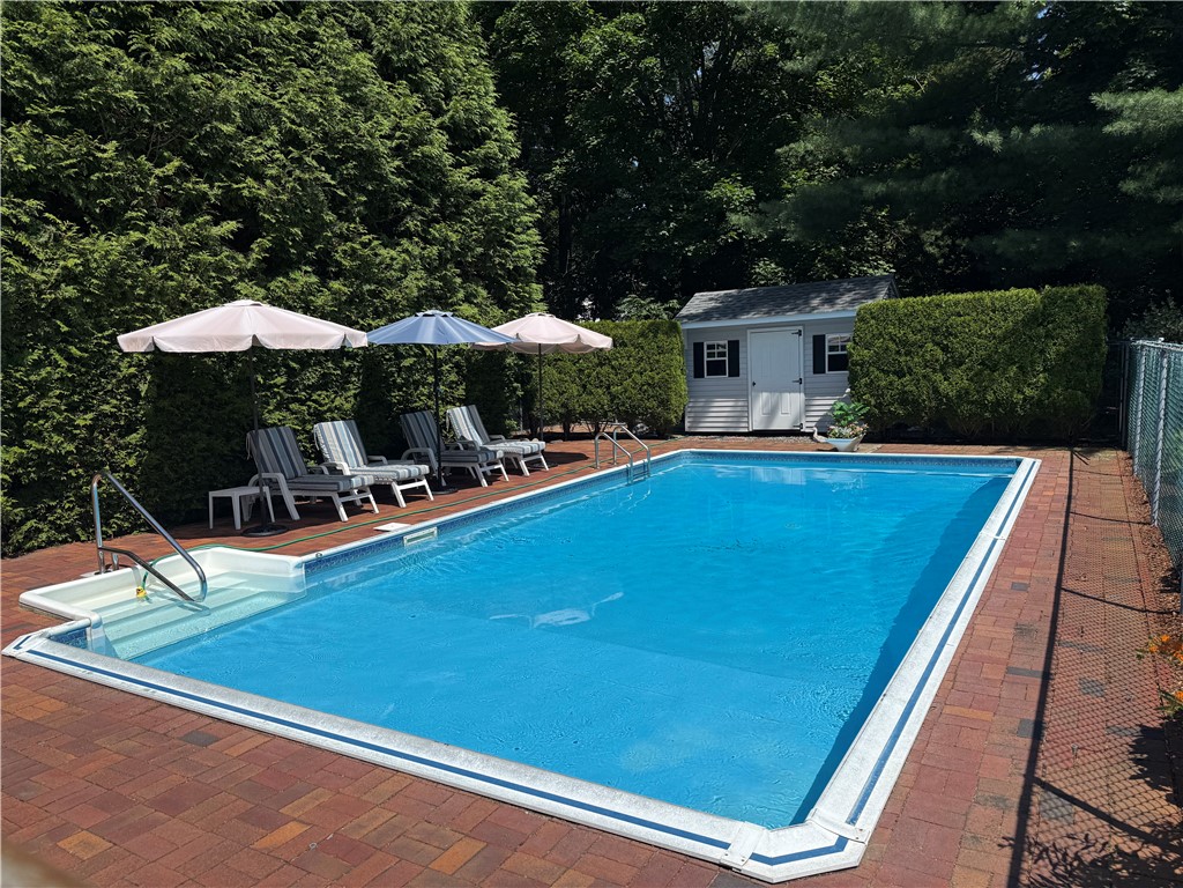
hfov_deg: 71.6
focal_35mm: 24
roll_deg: +1.9
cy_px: 444
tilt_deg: -5.8
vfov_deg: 56.8
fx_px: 820
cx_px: 592
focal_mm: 6.76
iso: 80
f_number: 1.78
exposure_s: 1/6711
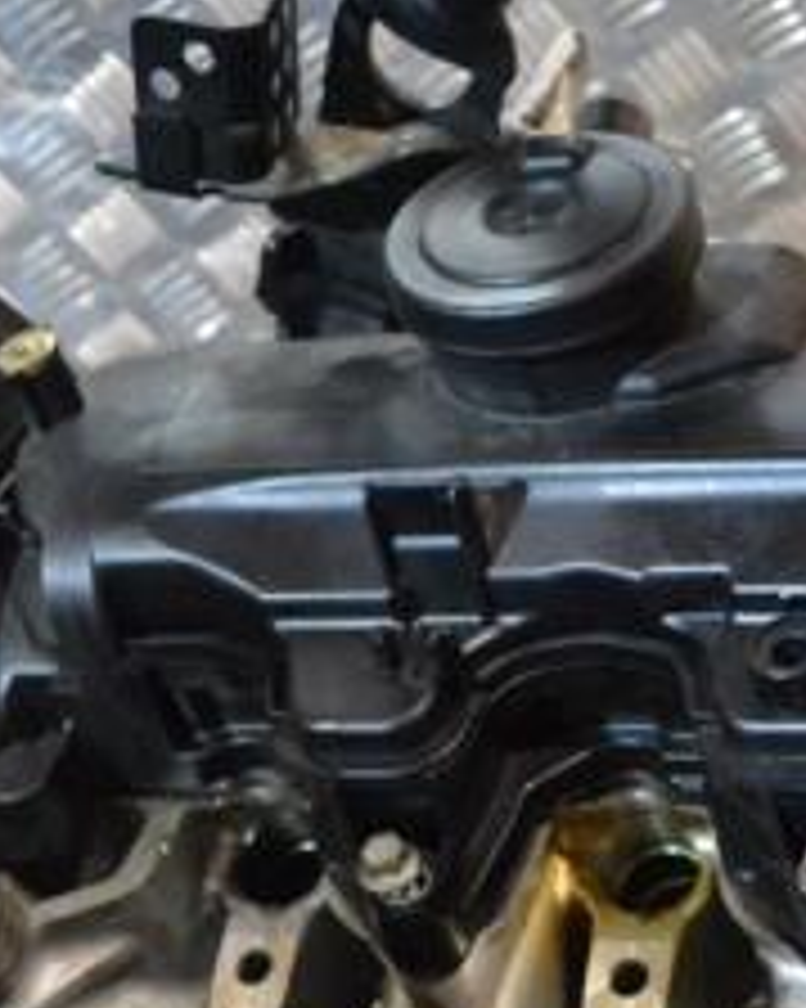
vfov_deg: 27.0
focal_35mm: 68
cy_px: 891
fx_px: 2029
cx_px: 725
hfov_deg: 21.9
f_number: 4
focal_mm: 18
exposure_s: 1/60
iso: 3200
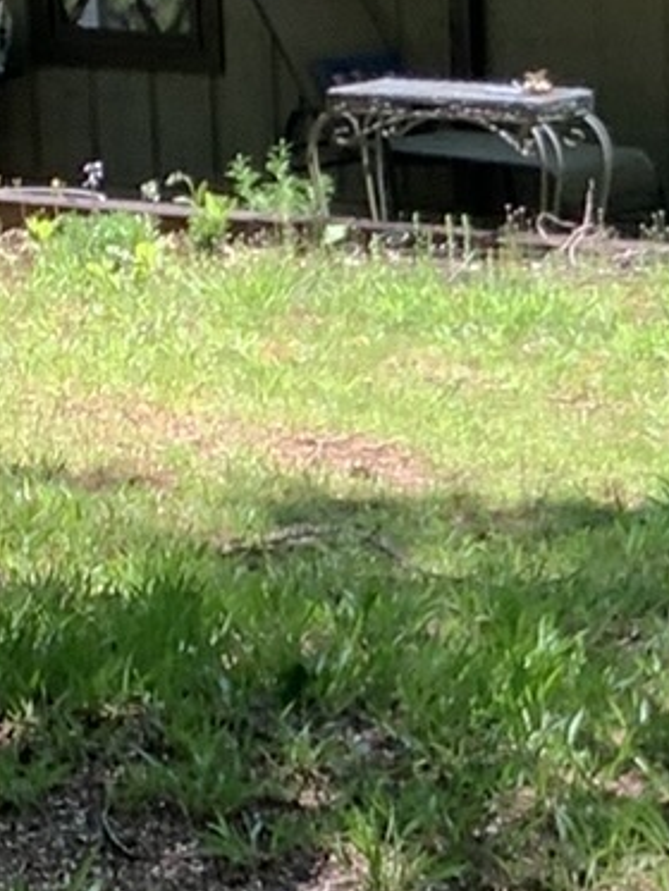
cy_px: 344
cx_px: 1044
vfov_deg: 11.6
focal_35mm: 170
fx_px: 4378
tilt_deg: -11.7
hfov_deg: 8.5
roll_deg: +1.0
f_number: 2.4
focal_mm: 3.3
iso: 25
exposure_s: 1/130
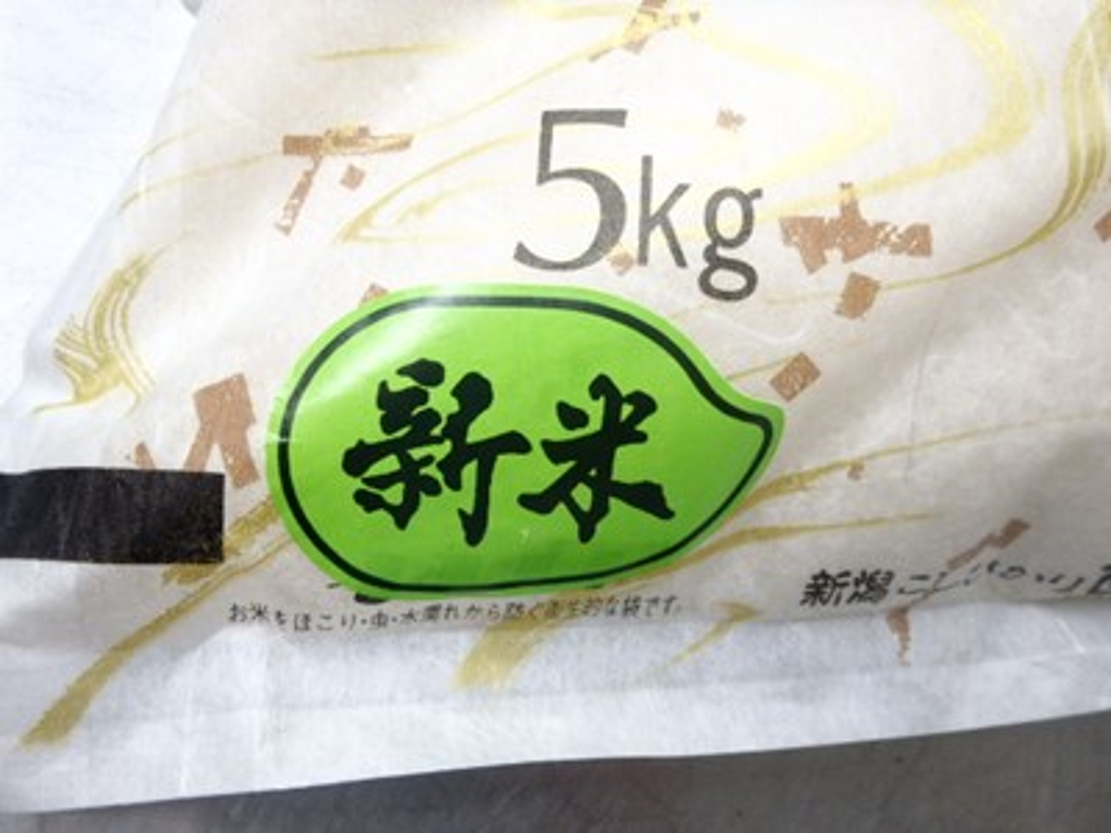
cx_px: 556
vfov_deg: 49.7
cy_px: 416
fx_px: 899
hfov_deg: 63.4
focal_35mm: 28
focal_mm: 5
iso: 500
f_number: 3.9
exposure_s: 1/30
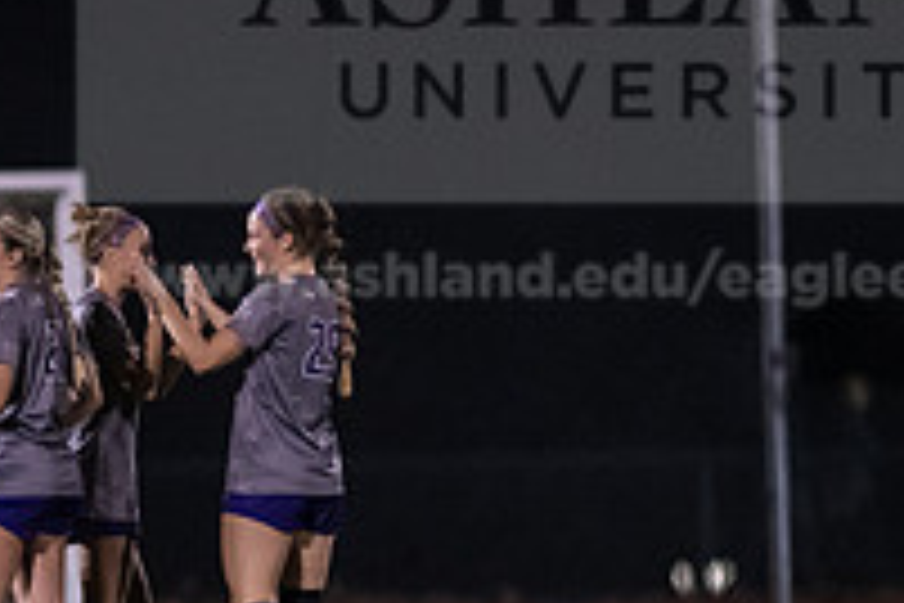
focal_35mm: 864
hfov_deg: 2.4
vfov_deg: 1.6
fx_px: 21694
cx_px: -58
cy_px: 371
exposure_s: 1/1000
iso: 8000
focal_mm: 300
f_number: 2.8
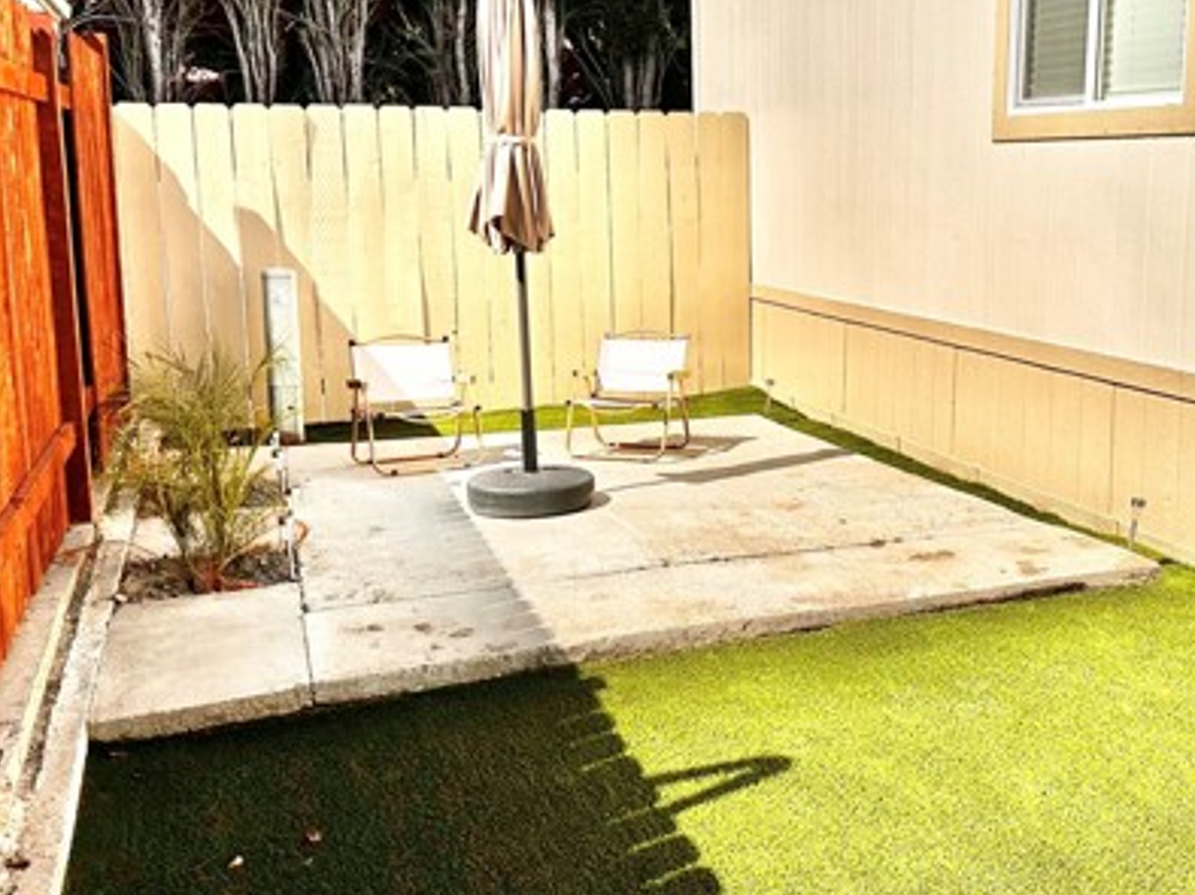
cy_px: 376
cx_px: 773
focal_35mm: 39
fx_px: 1346
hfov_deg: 47.3
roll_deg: +0.7
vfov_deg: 36.7
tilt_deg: -9.6
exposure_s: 1/7042
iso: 80
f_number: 1.78
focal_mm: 6.86
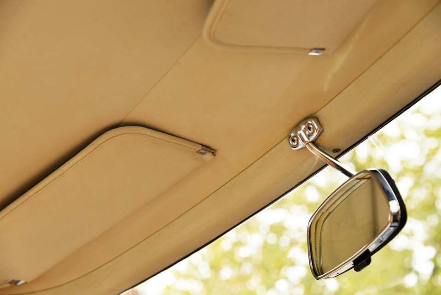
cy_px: 148
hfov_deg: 23.6
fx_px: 1054
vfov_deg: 15.9
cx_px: 220
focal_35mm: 86
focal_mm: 86
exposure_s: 1/100
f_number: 6.3
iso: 400
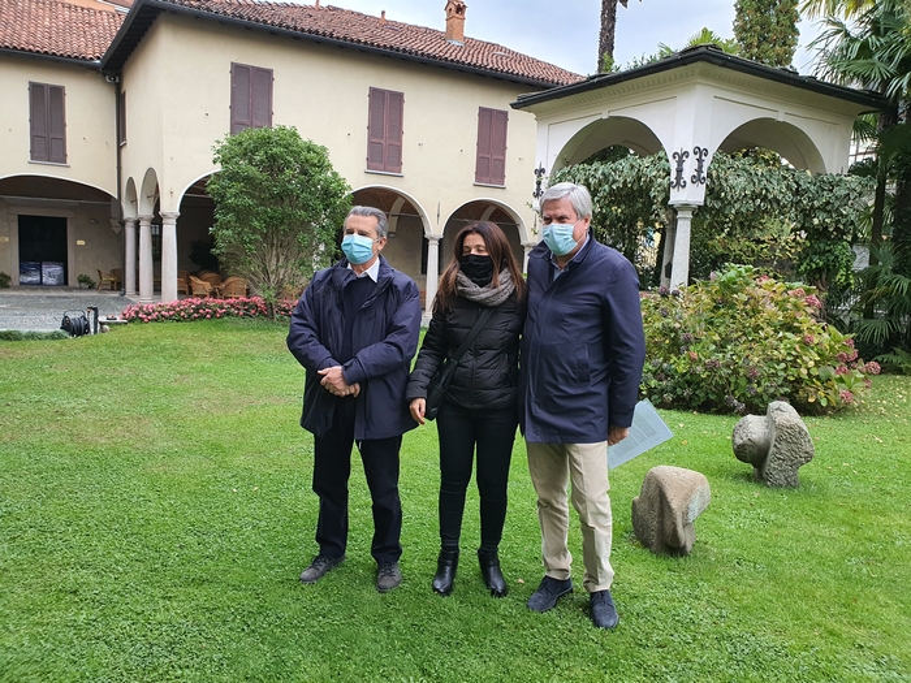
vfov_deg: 53.1
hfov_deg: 67.3
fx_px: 684
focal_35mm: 26
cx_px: 456
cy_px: 342
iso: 125
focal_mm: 4.3
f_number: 2.4
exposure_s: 1/100
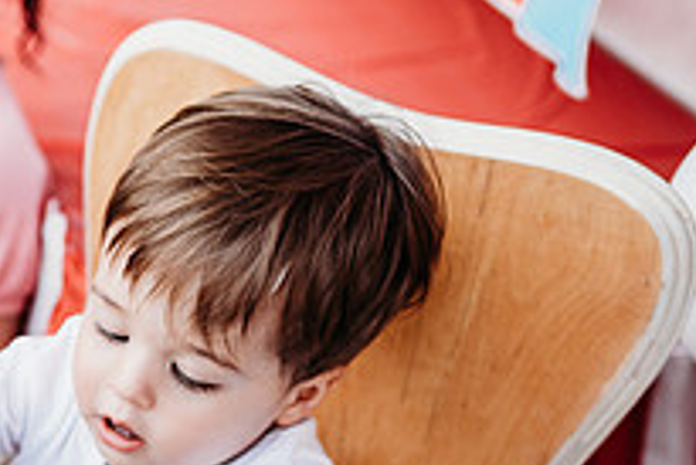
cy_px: 518
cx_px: -27
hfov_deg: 27.6
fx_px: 1316
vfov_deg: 19.2
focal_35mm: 68
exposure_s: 1/200
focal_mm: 24
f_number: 2.5
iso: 400
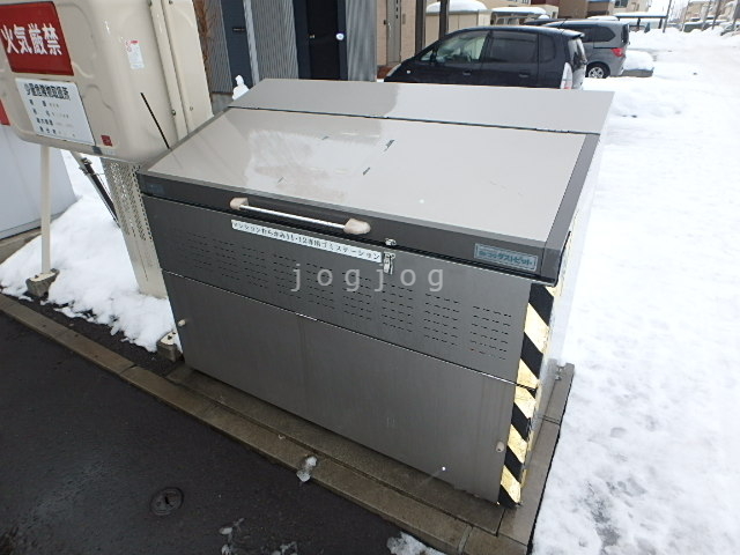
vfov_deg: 63.4
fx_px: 449
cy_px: 278
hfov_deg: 79.0
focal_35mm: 21
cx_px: 370
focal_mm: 3.7
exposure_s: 1/320
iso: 125
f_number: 3.5
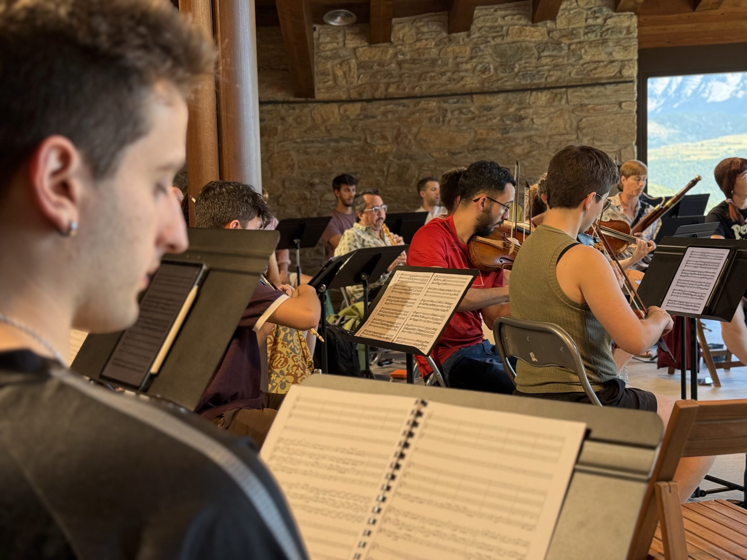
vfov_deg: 30.3
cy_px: 280
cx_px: 374
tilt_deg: -4.6
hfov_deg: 39.7
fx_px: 1036
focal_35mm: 48
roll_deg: +0.8
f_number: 1.78
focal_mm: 6.76
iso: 100
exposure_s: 1/87
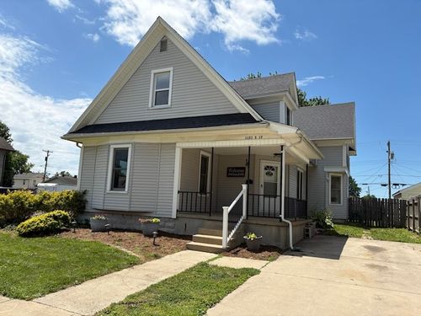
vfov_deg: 53.1
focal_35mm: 26
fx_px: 316
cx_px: 210
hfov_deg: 67.3
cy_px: 158
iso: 50
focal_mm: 5.96
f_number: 1.6
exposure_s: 1/3831
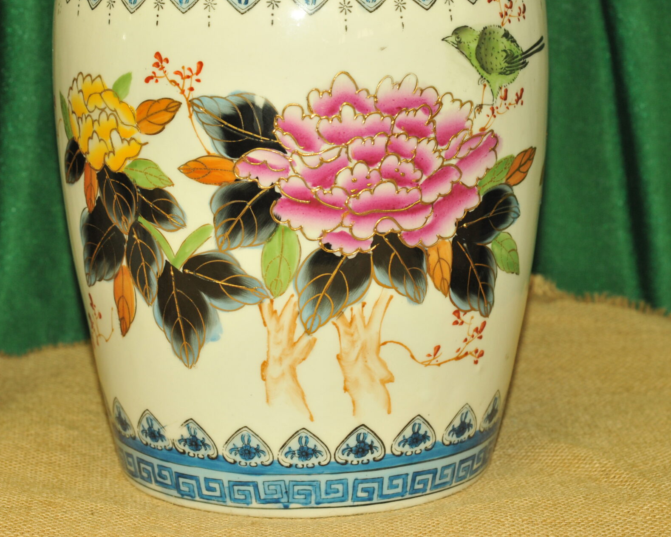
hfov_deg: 12.9
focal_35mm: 149
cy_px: 176
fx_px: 2959
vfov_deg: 10.4
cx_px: 282
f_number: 8
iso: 1250
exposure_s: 1/60
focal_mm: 98
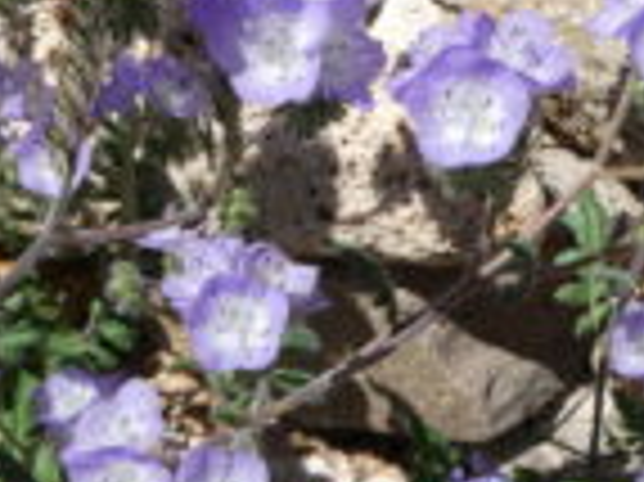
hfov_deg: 32.4
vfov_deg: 25.2
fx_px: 1078
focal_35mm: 58
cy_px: 232
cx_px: 507
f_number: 4
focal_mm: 4.3
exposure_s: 1/800
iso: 80
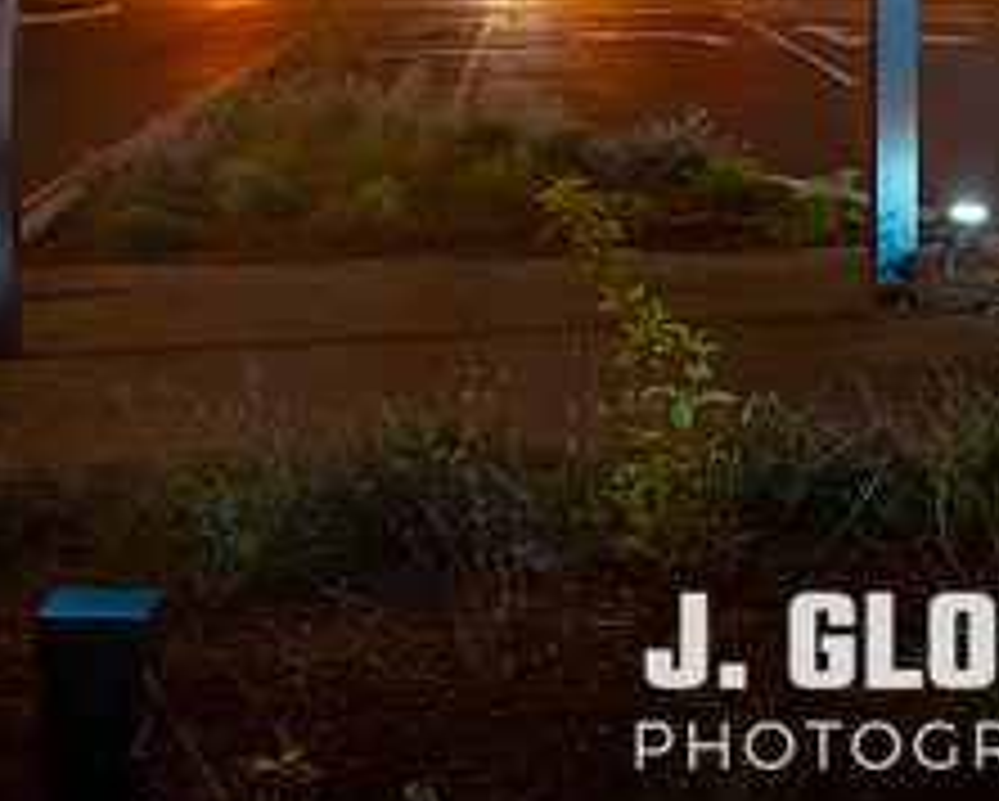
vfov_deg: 20.5
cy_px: -102
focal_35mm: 71
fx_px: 2101
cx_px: 483
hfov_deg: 26.7
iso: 3200
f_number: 3.5
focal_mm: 20
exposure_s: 1/100
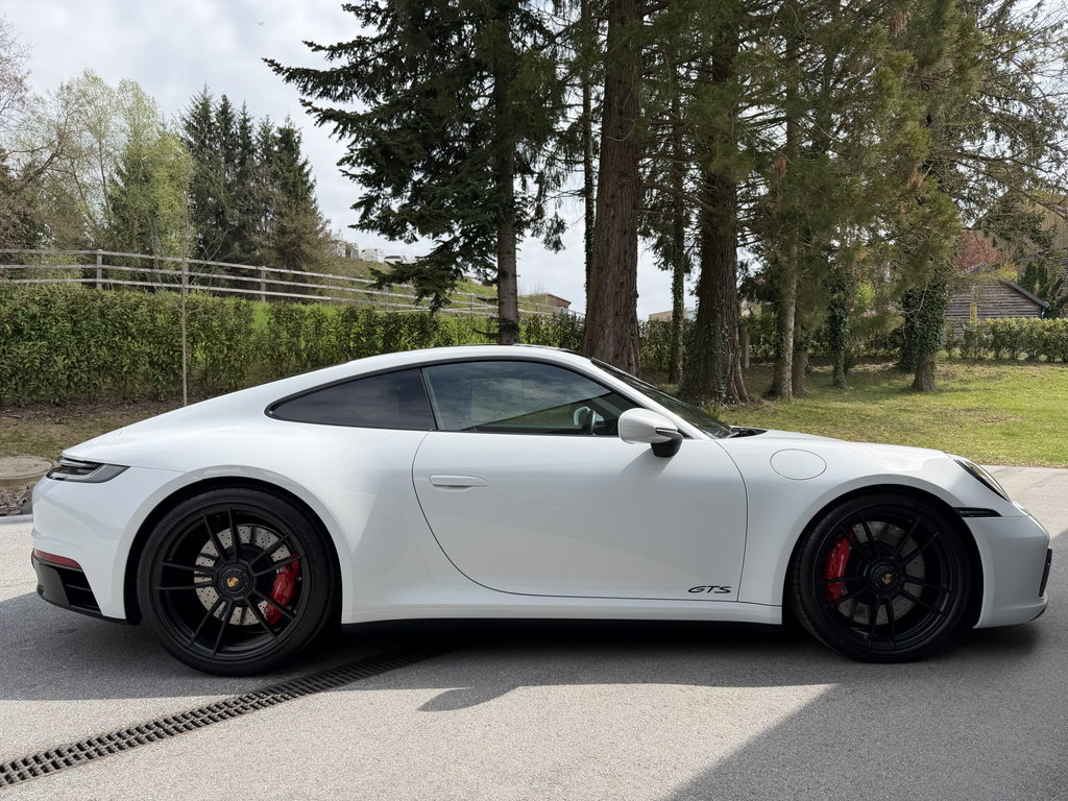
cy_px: 400
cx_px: 534
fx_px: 740
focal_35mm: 24
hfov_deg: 71.6
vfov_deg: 56.8
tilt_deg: +0.5
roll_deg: +0.4
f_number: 1.78
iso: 80
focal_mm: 6.76
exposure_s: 1/3145
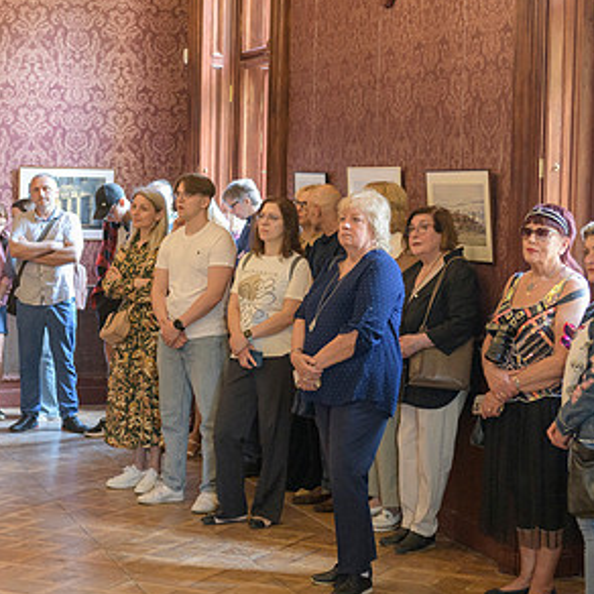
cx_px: 244
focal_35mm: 81
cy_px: 300
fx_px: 1573
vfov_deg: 21.4
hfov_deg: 21.4
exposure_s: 1/100
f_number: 3.5
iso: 3600
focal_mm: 48
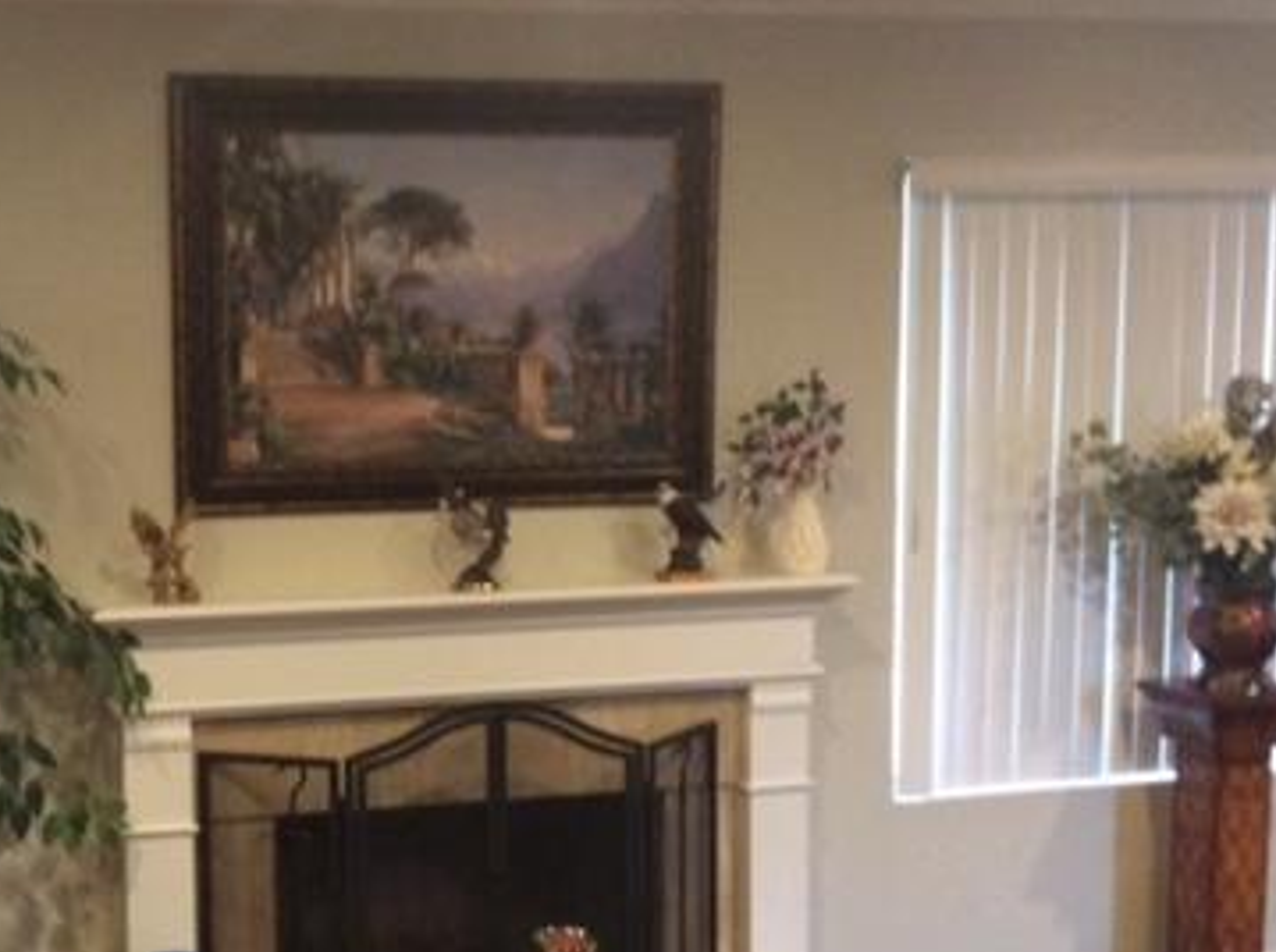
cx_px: 341
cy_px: 607
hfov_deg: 33.3
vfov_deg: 25.5
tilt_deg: -9.2
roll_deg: +1.7
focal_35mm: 57
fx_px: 2098
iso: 200
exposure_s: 1/24
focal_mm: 3.3
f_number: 2.4
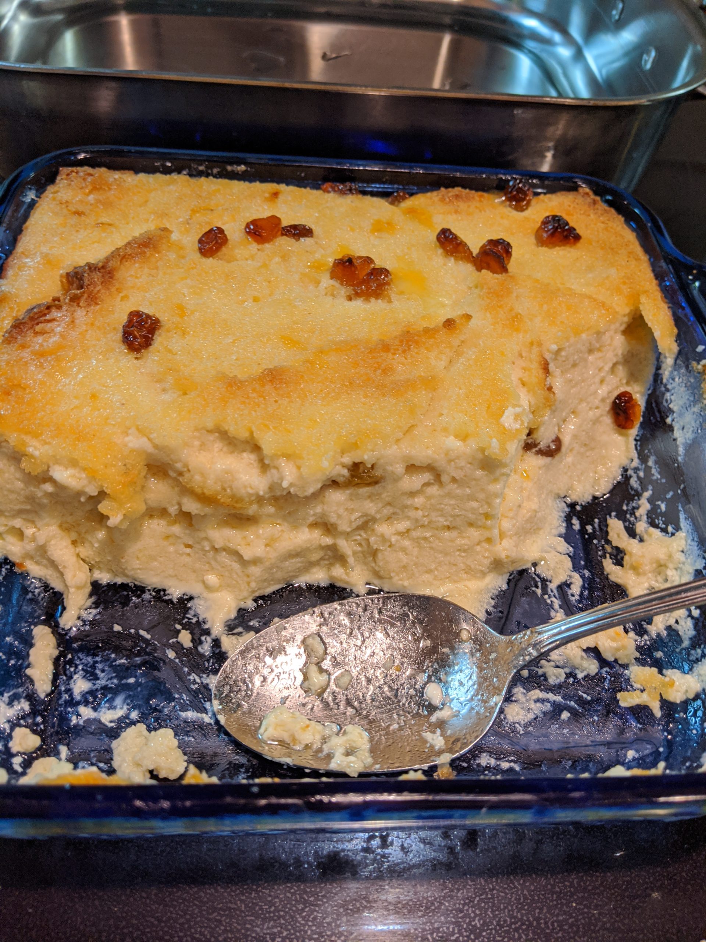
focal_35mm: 27
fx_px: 734
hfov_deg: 51.4
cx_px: 353
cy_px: 471
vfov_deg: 65.3
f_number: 1.8
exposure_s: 1/30
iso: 83
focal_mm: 4.44
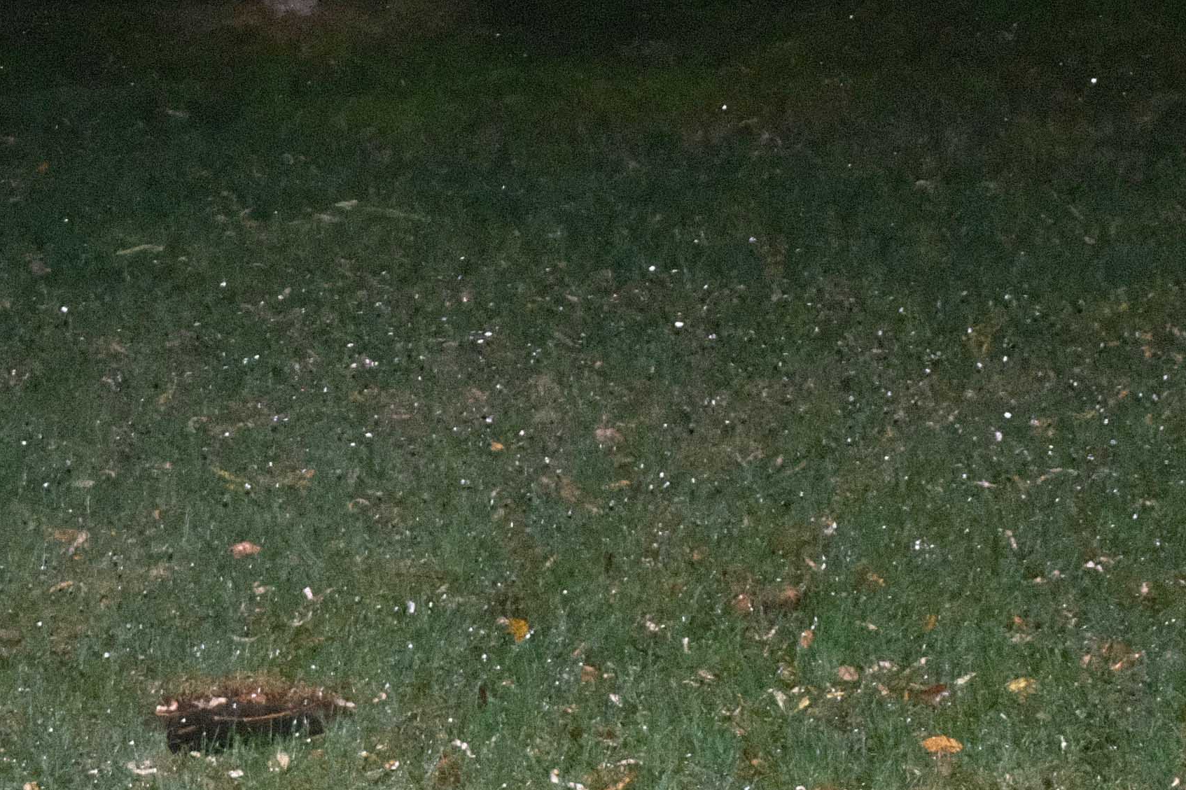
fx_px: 2800
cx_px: 295
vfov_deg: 15.3
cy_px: -247
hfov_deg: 23.7
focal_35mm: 85
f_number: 3.5
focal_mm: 16
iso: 3200
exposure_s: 1/30
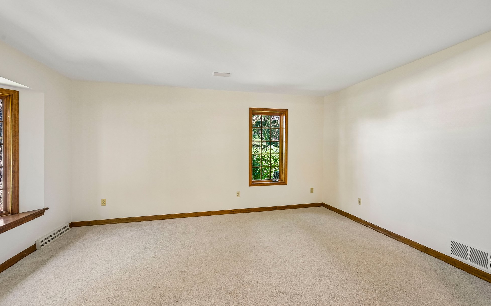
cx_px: 245
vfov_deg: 74.8
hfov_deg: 101.5
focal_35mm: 15
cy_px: 152
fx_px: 201
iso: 400
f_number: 8
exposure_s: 1/5
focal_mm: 14
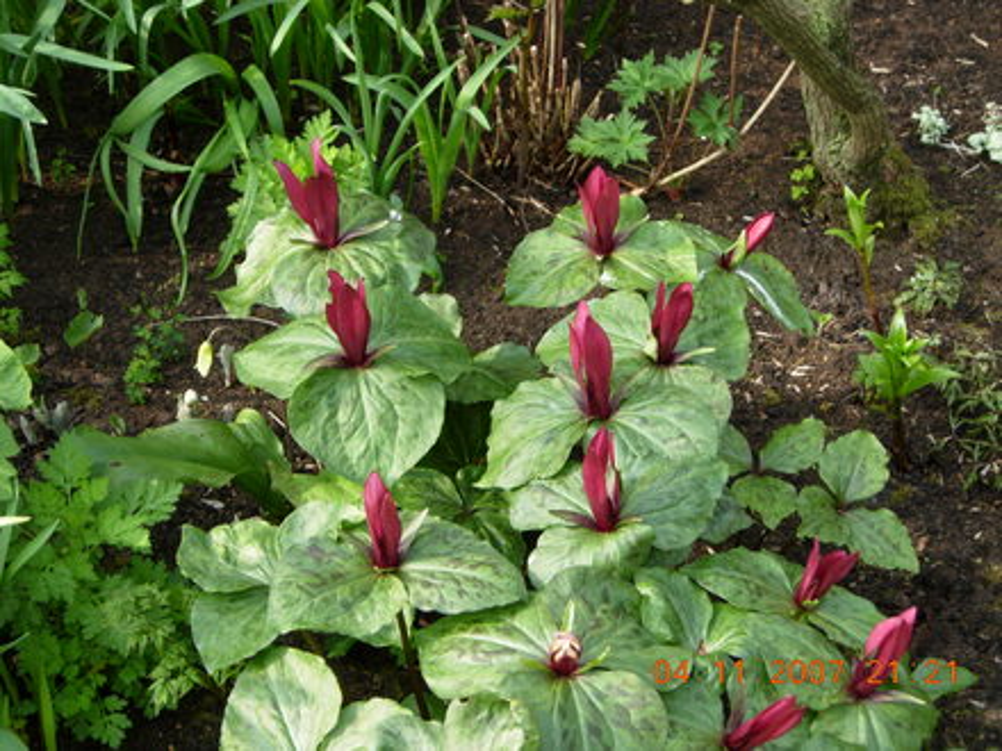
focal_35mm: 75
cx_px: 501
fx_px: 2171
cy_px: 376
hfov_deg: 26.0
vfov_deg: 19.6
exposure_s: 1/128
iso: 50
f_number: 3.9
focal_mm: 15.7
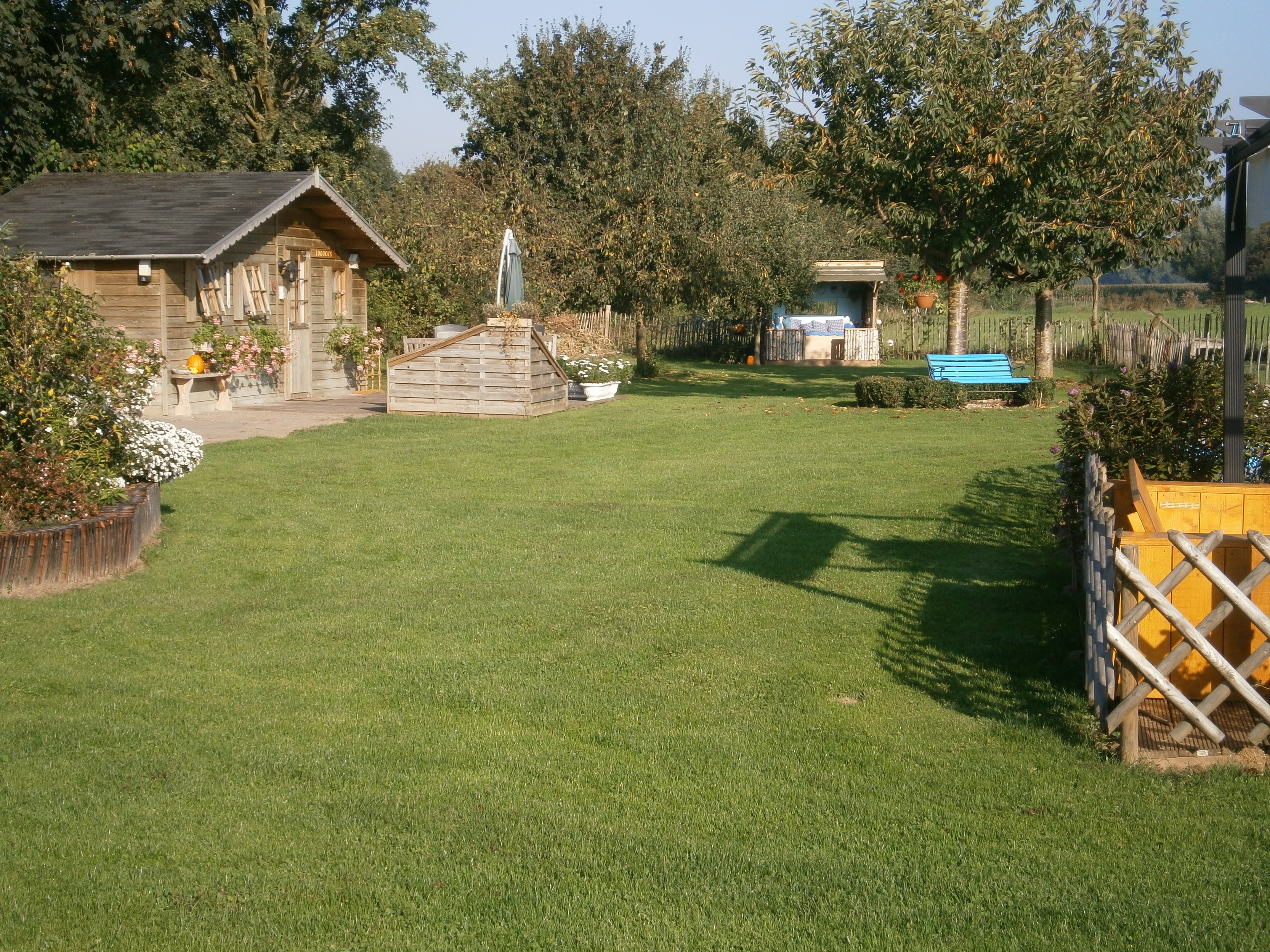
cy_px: 476
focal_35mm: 60
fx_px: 2201
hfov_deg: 32.2
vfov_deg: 24.4
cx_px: 635
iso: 80
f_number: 3.9
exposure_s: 1/500
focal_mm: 10.7
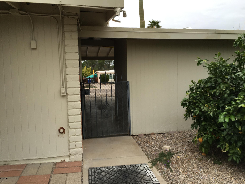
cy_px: 92
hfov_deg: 61.7
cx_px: 122
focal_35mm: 29
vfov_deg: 48.2
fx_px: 205
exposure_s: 1/143
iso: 25
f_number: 2.2
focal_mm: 4.15
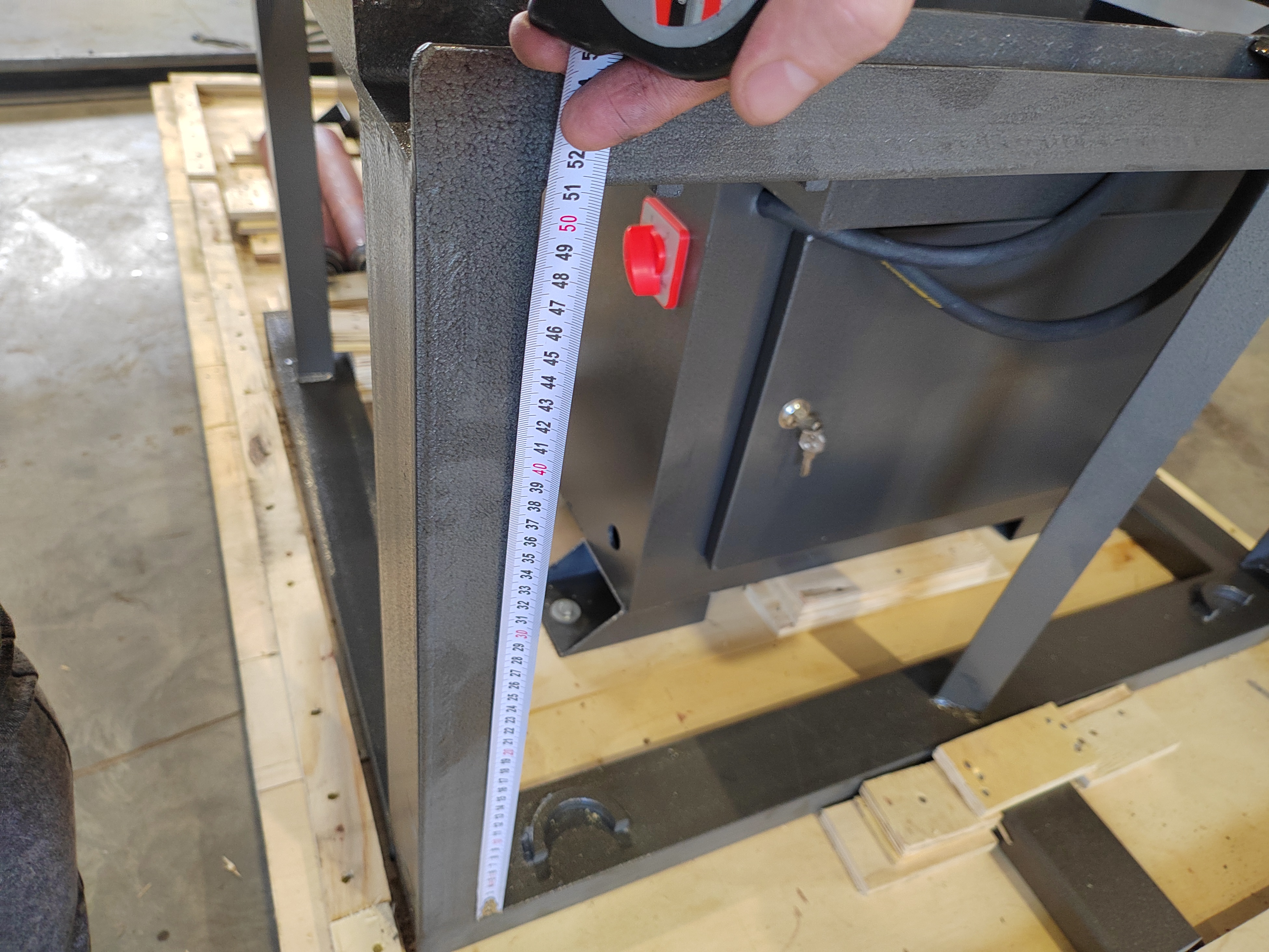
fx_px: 843
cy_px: 476
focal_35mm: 23
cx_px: 634
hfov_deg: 73.9
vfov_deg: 58.9
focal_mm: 5.52
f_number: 1.9
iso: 1525
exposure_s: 1/100
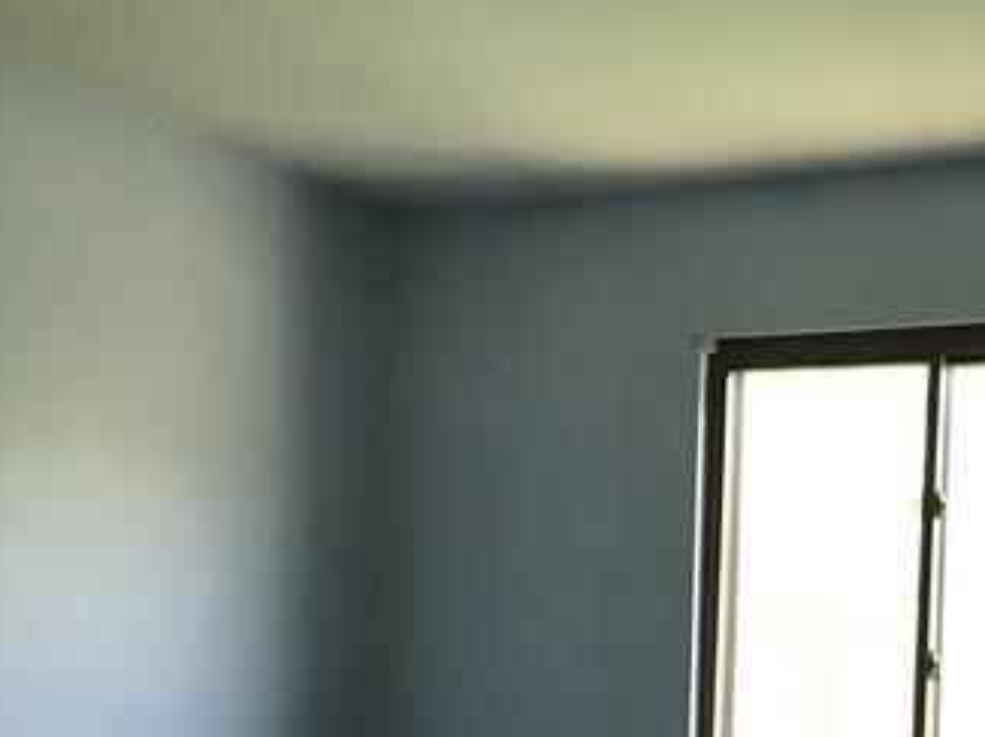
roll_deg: -1.2
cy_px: 692
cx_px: 801
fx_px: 1564
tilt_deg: +0.1
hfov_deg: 33.8
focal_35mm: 55
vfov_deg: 25.5
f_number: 1.8
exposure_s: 1/20
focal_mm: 3.99
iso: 40
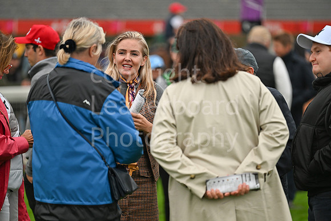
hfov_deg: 10.3
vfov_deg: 6.9
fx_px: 1839
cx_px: 166
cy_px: 110
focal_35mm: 200
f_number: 3.2
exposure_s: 1/400
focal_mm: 200
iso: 1600
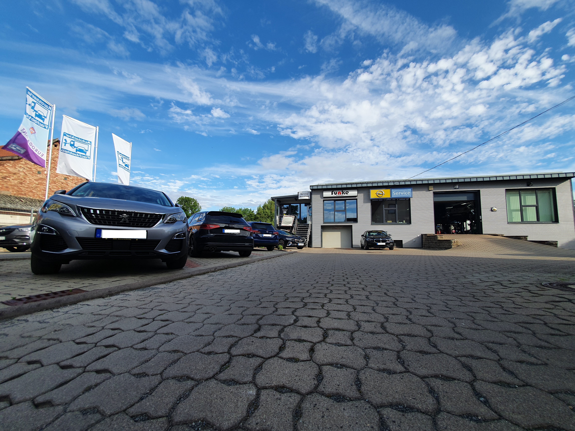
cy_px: 216
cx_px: 288
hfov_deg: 106.2
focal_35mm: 13
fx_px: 216
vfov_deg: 89.9
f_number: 2.2
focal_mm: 1.8
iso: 50
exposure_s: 1/692
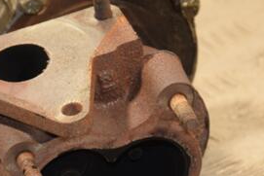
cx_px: 66
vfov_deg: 4.2
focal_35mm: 325
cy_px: 117
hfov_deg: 6.3
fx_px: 2385
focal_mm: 98
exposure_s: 1/125
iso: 800
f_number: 5.6
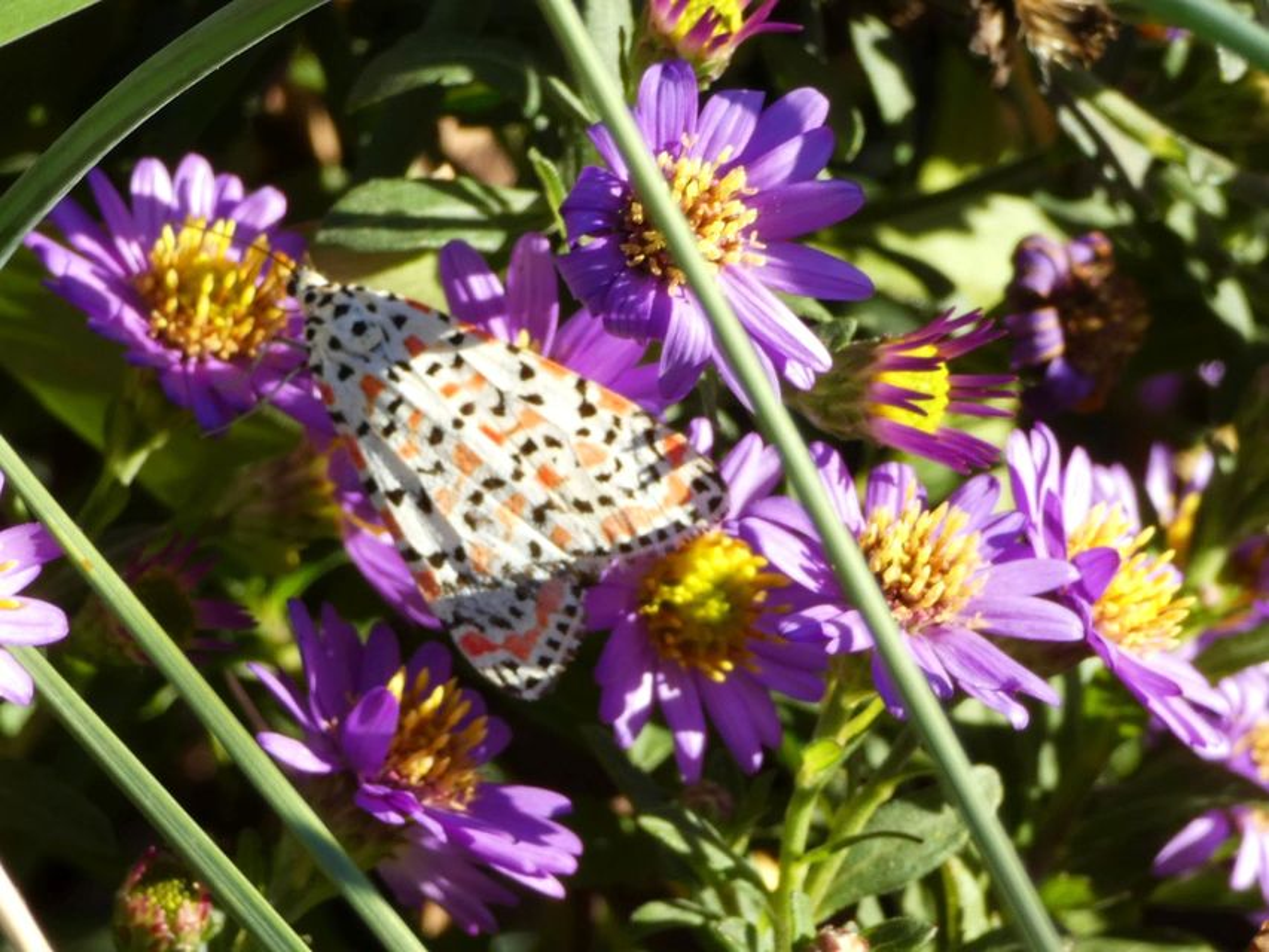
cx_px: 634
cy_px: 476
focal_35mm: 135
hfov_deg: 14.6
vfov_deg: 11.0
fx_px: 4950
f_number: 5.3
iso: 80
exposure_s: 1/125
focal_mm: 24.2
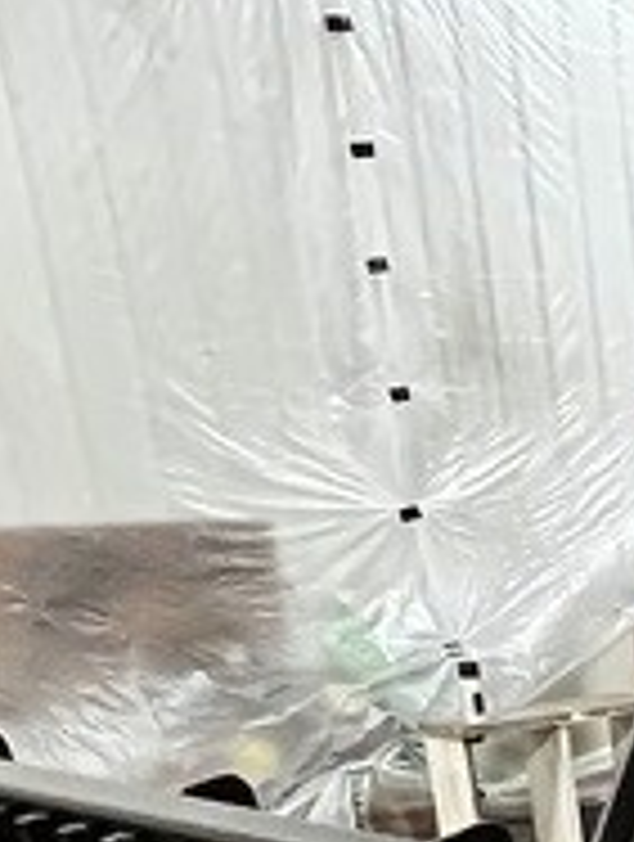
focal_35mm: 71
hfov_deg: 16.1
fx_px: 1728
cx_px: 1277
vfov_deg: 23.3
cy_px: 1171
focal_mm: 1.57
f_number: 1.8
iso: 1000
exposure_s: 1/60
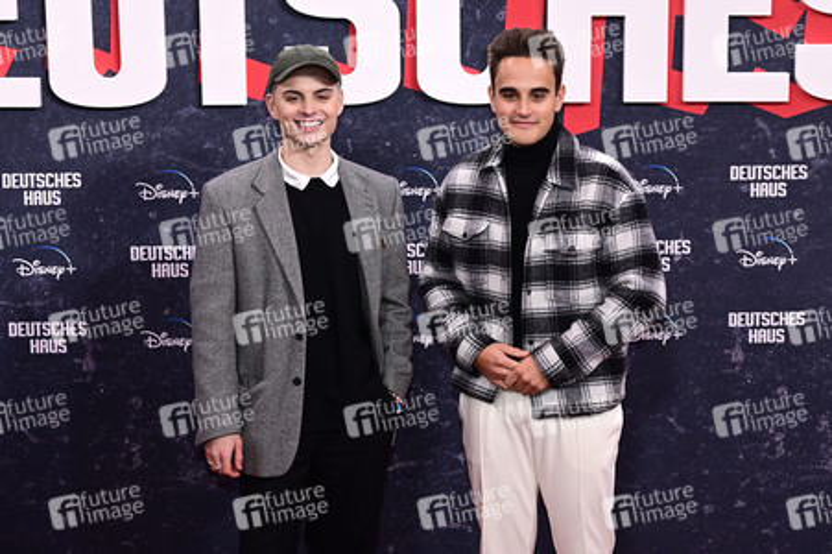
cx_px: 416
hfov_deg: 36.9
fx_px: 1247
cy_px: 277
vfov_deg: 25.0
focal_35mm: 54
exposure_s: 1/200
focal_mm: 54
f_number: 6.3
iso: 1600
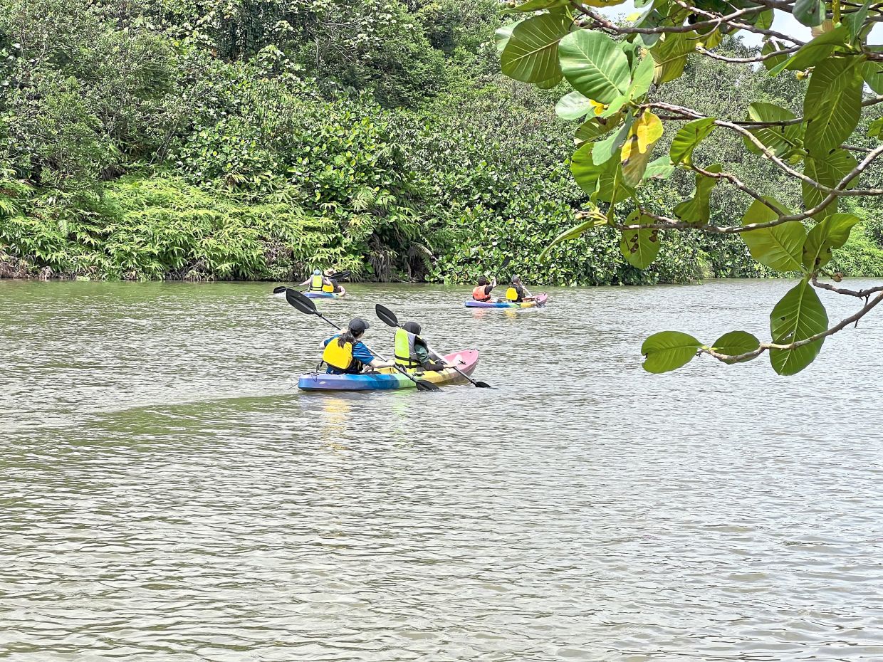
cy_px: 331
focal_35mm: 77
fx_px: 1964
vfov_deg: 19.1
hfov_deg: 25.3
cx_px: 442
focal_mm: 9
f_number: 2.8
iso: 32
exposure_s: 1/544
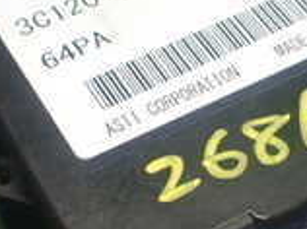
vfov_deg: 13.0
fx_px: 1010
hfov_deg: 17.3
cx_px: 188
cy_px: 126
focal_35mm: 114
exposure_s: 1/125
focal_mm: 5.4
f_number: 2.3
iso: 320
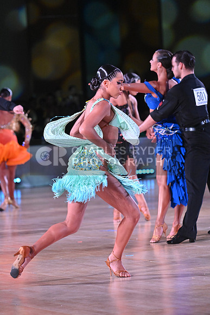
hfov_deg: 7.2
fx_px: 1661
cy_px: 158
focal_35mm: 190
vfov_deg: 10.8
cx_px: 105
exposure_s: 1/400
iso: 5000
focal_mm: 190
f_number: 5
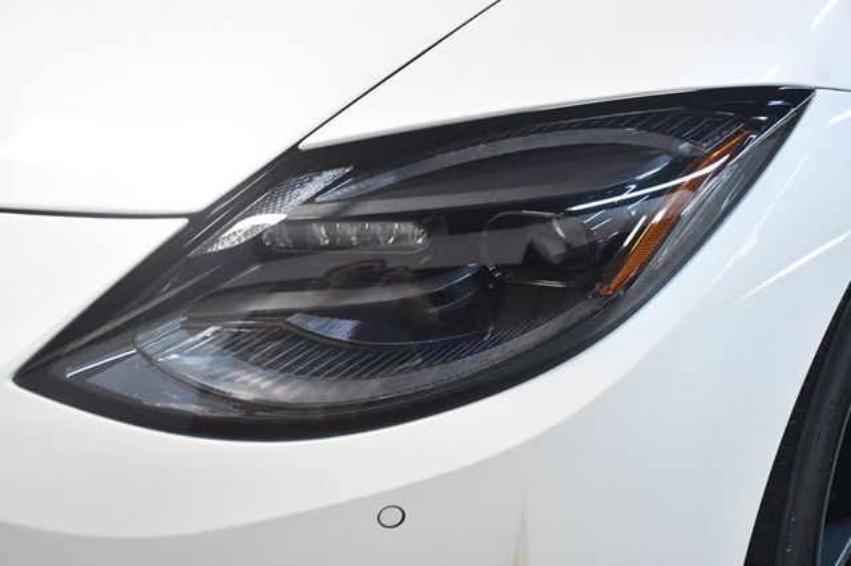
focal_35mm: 63
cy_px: 283
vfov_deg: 21.5
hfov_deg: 31.9
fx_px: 1488
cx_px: 426
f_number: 4.5
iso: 3200
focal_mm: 42
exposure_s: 1/100
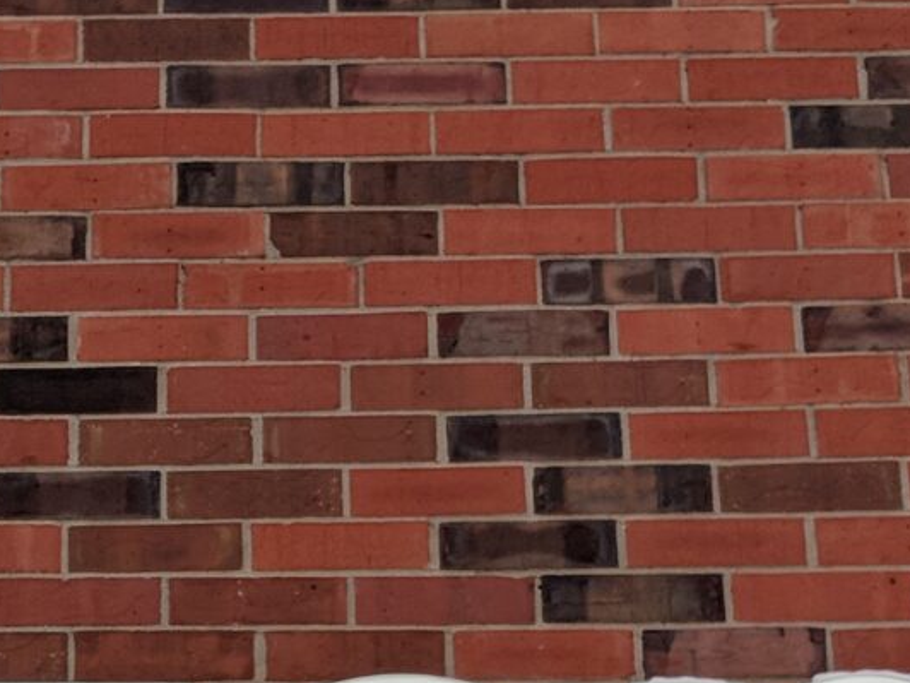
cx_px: -38
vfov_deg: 11.2
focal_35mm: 130
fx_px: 3417
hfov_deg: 14.9
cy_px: 784
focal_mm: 4.44
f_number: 1.8
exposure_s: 1/2924
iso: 55
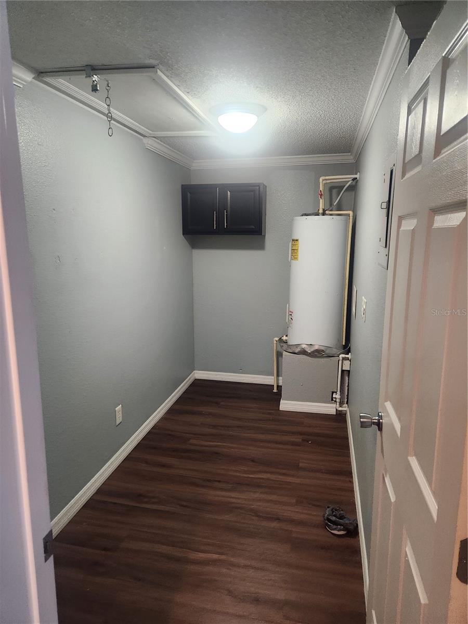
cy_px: 312
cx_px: 234
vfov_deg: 73.9
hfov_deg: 58.9
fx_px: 415
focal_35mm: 23
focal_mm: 5.4
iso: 400
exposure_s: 1/120
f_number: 1.8
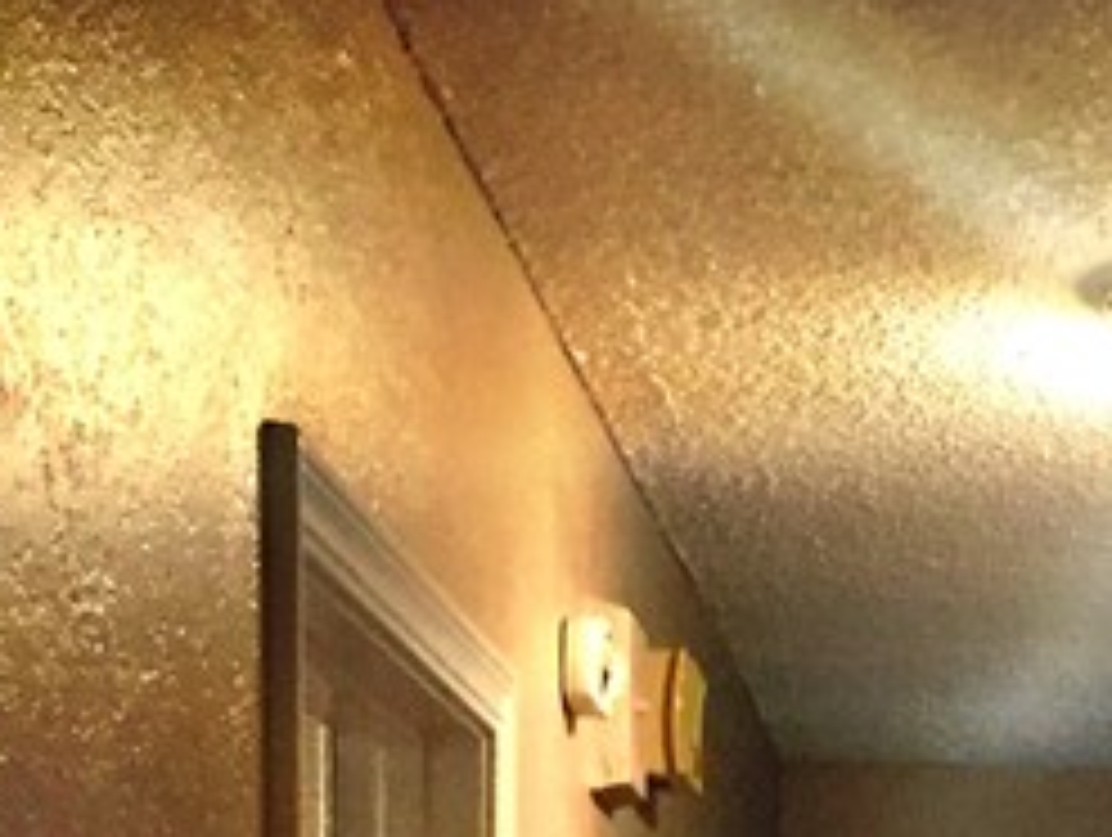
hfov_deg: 15.9
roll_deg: -2.0
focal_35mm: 120
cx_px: 1234
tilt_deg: -5.6
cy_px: 1647
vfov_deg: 11.3
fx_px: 3860
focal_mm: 4.15
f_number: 2.2
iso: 250
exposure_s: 1/30
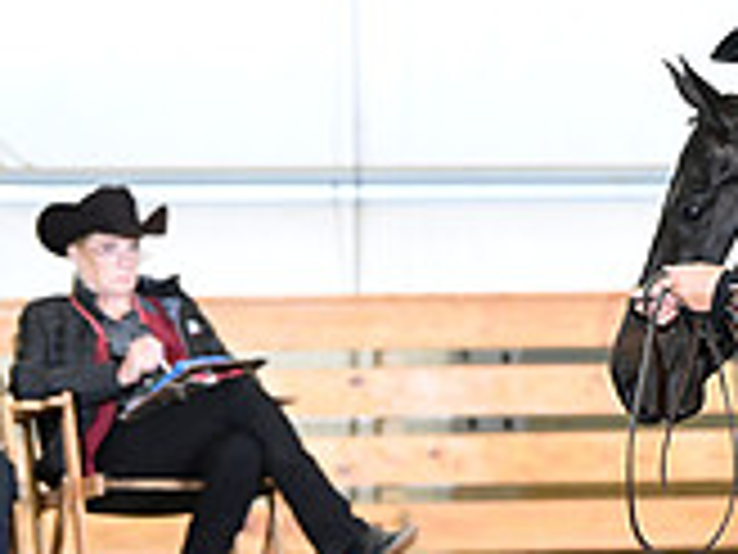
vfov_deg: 3.2
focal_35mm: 458
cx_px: 1264
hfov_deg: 4.3
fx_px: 9764
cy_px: 340
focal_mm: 135
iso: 2500
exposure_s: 1/200
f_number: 4.5
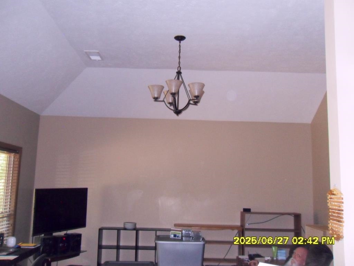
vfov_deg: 40.7
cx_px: 177
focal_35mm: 35
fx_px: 358
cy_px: 133
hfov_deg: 52.6
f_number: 3.5
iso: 640
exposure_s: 1/45
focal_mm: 6.3
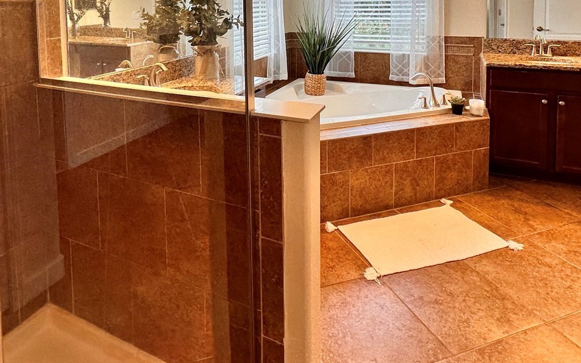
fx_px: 412
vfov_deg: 42.8
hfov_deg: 70.0
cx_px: 246
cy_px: 24
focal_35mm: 26
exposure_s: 1/120
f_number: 2.2
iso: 64
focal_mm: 2.22
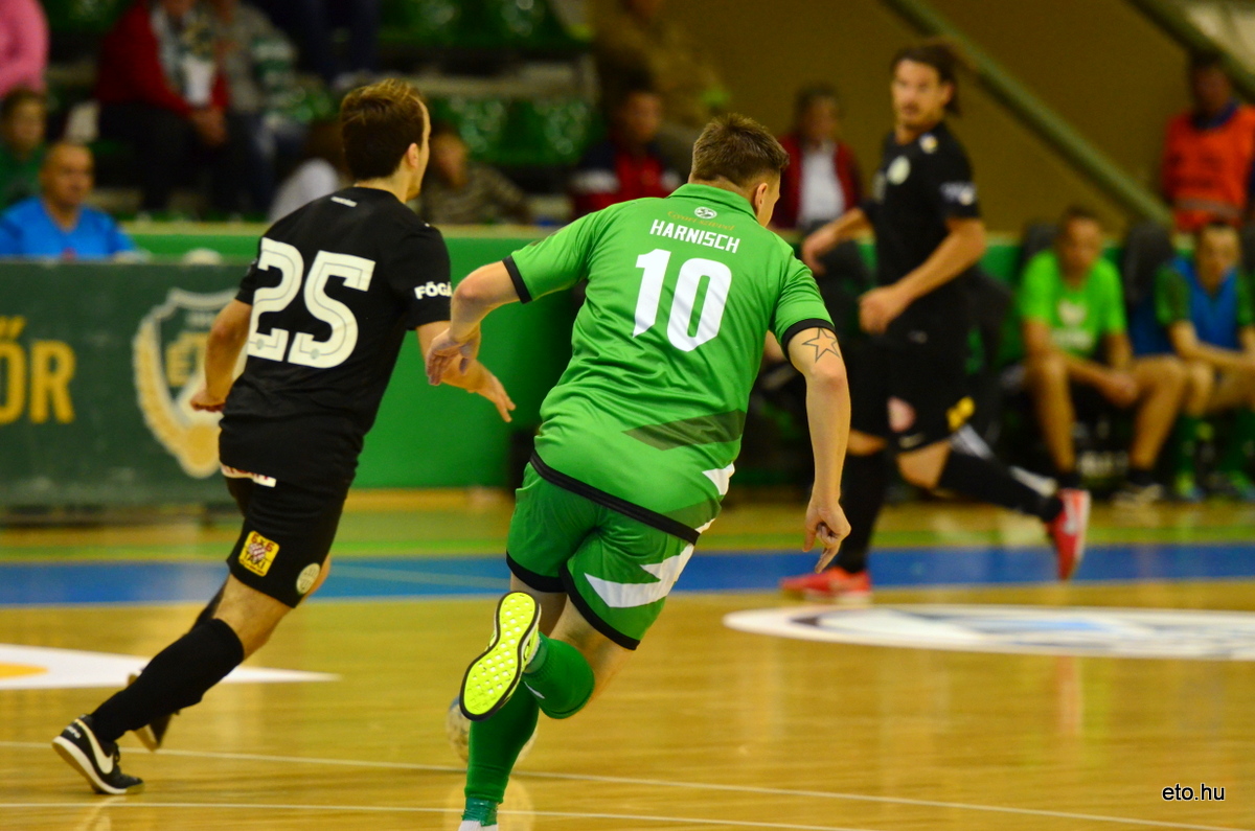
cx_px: 628
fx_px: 9394
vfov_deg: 5.1
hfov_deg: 7.6
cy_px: 416
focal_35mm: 270
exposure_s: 1/640
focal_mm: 180
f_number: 2.8
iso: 2500
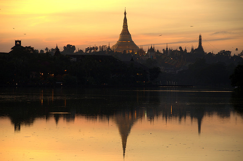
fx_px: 1132
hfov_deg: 12.3
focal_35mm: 168
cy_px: 80
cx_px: 122
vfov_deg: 8.1
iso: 500
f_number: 5.3
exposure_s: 1/20
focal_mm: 112
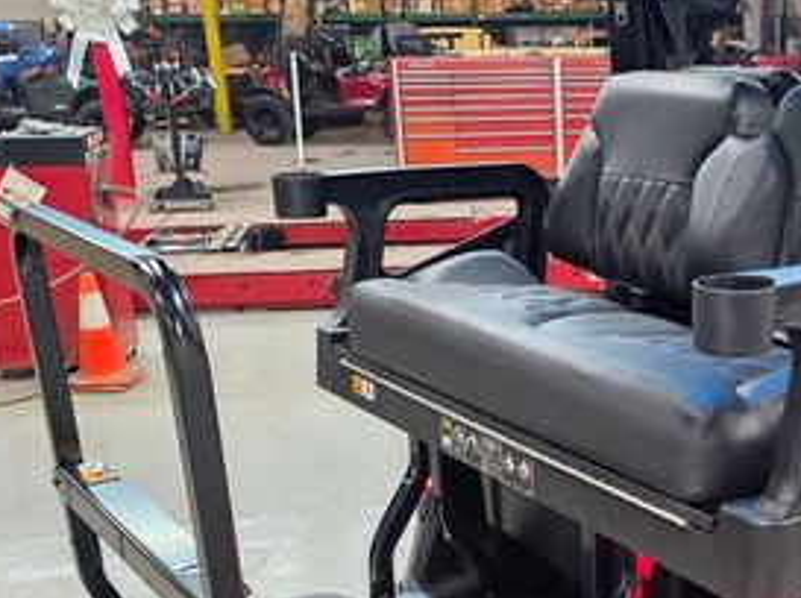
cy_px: 463
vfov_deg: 26.6
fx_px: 1248
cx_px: 666
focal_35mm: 54
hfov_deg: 34.3
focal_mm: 6.3
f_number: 1.7
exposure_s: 1/120
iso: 200
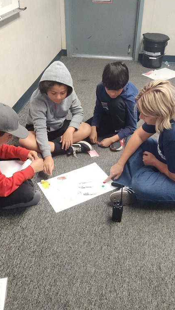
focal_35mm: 34
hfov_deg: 34.6
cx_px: 97
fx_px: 280
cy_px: 153
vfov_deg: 58.0
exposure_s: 1/120
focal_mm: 6.4
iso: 800
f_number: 1.8
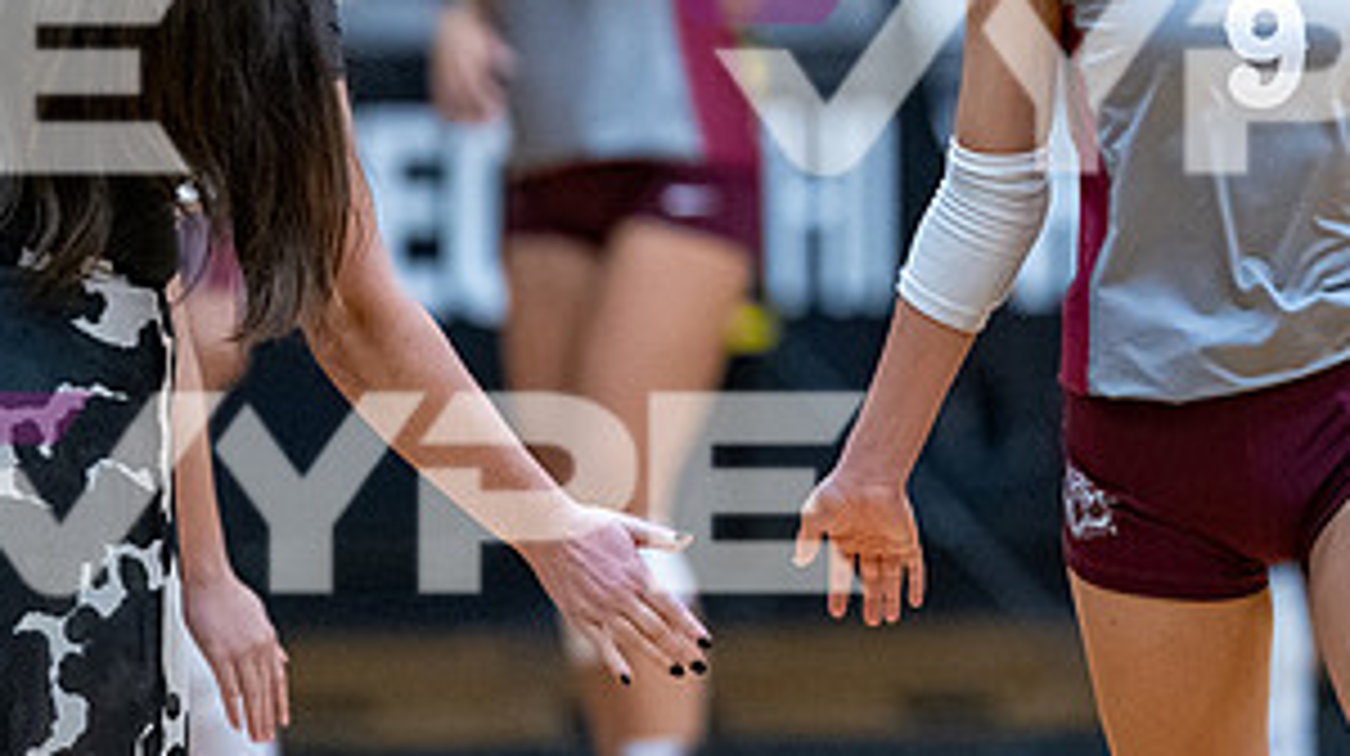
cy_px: 33
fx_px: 19202
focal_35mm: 537
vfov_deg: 2.3
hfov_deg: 4.0
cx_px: 1536
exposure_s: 1/1600
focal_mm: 200
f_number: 2
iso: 3200
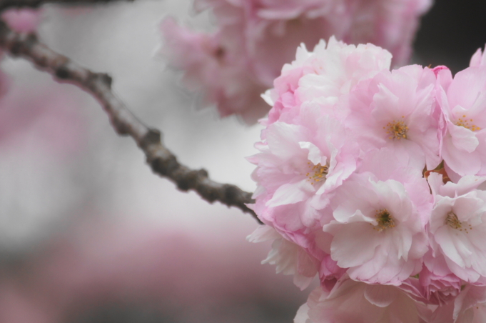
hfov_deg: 3.1
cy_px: 211
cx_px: 346
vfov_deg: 2.0
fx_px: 9126
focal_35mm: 677
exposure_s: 1/500
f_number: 5.6
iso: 200
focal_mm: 300
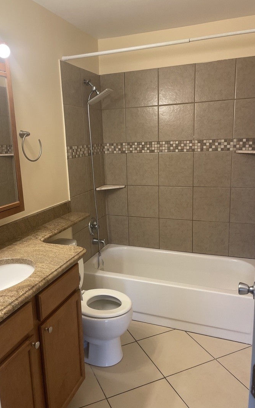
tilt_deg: -11.3
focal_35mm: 28
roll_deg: +3.6
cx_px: 109
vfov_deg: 66.5
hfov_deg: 44.4
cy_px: 206
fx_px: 311
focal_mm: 4.2
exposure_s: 1/120
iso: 125
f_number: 1.6
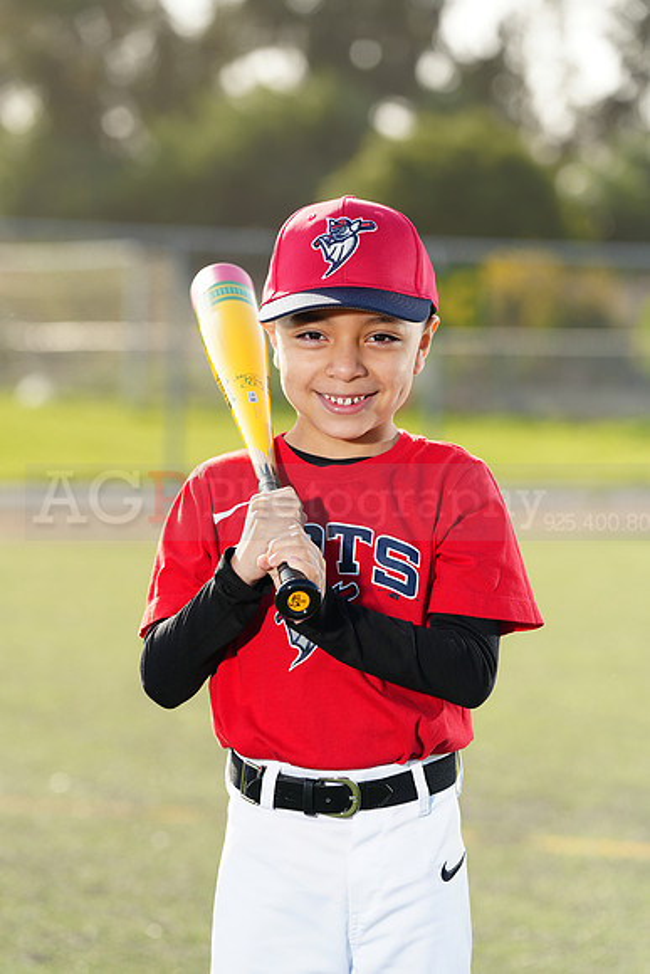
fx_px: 4060
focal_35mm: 150
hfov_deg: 9.2
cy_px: 487
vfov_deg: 13.7
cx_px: 325
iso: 100
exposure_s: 1/250
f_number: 5
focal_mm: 150
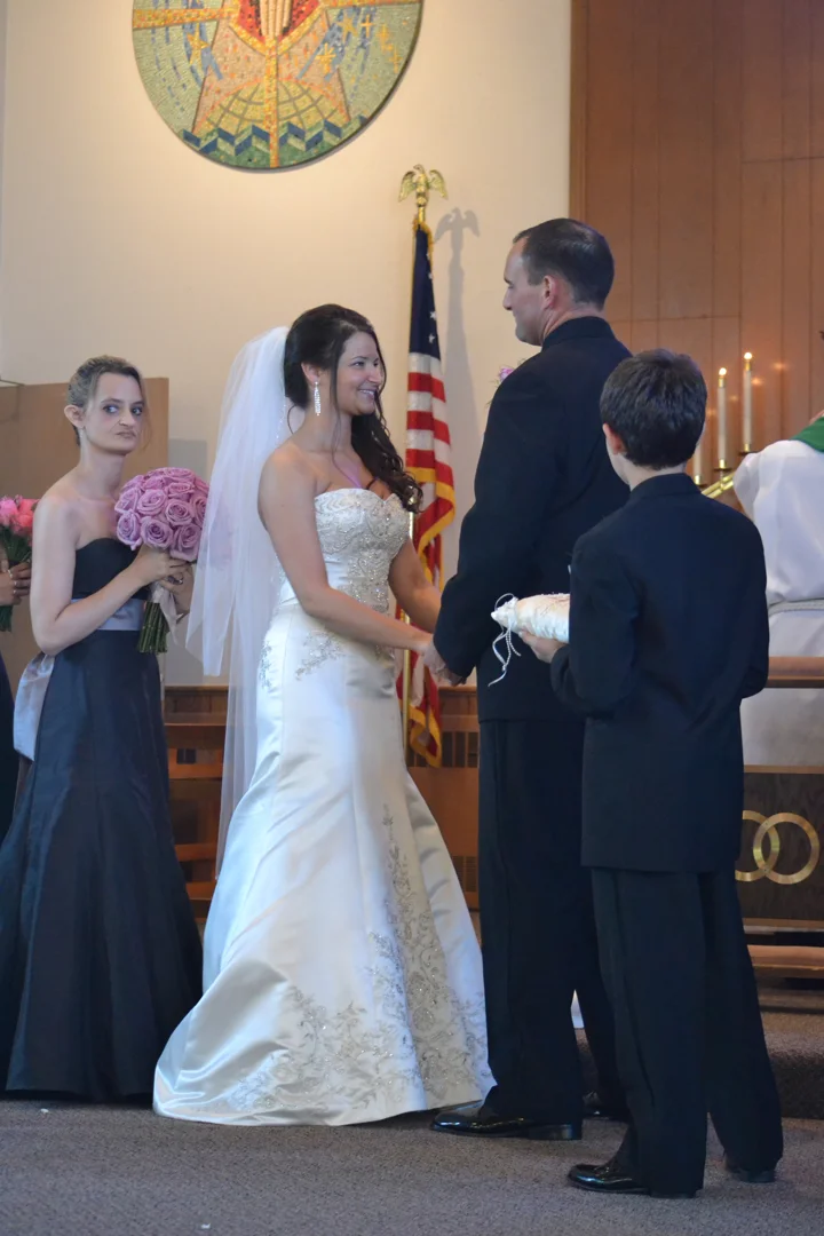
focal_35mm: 87
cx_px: 412
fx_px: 2987
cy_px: 618
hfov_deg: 15.7
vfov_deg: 23.4
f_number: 4.5
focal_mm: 58
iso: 3200
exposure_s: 1/80
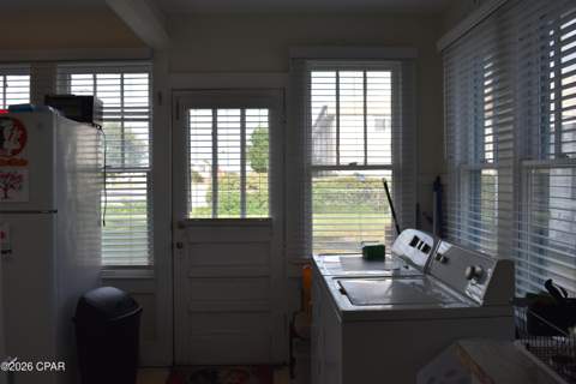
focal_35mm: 33
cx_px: 288
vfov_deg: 40.0
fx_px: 528
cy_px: 192
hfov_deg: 57.2
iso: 200
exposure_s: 1/250
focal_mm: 22
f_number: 5.6
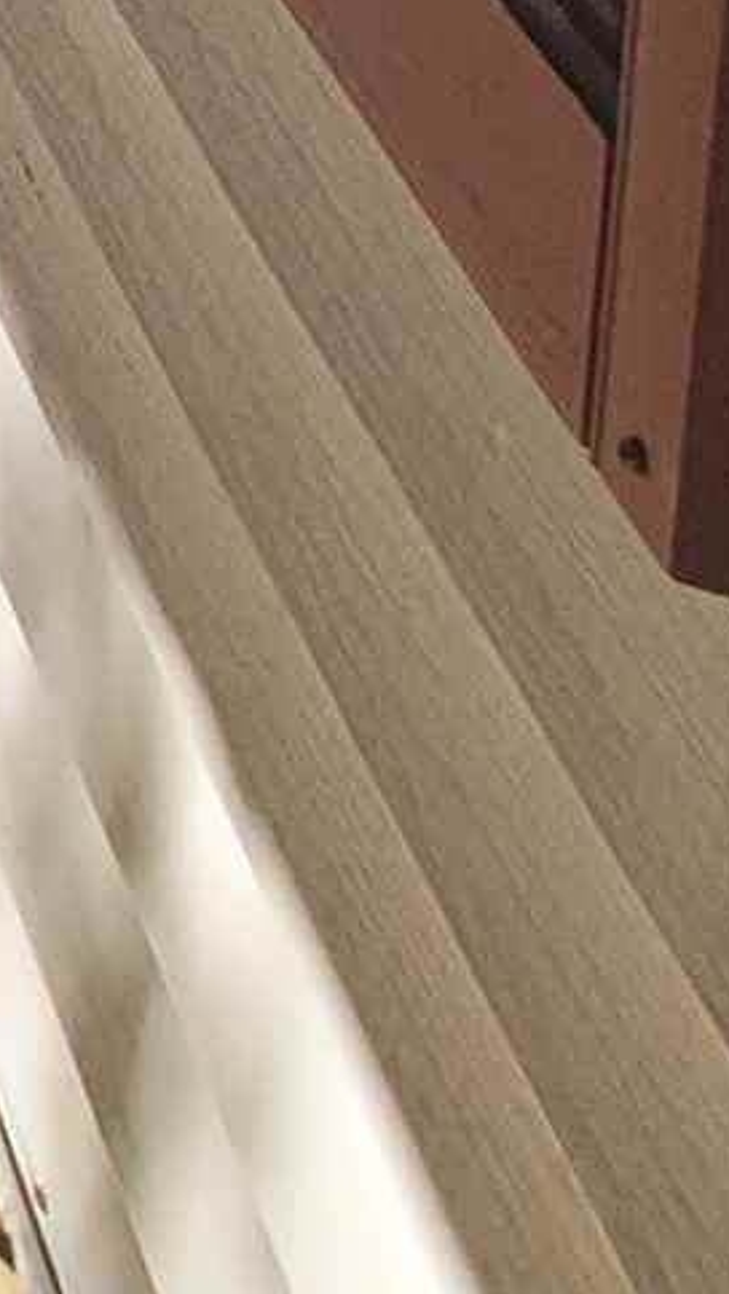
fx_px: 3090
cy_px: -1554
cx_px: -2257
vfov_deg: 16.0
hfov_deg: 7.9
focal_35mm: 90
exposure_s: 1/455
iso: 50
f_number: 2.2
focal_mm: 2.2
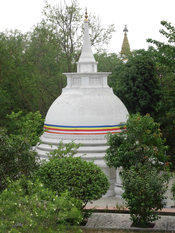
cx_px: 88
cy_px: 116
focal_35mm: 78
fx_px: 526
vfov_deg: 25.0
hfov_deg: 18.9
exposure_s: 1/200
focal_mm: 13.26
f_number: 5
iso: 80
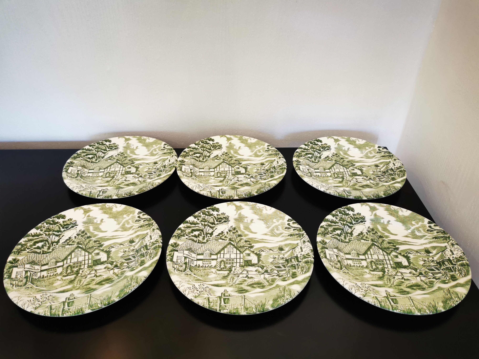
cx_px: 240
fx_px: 374
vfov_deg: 51.4
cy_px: 180
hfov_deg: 65.3
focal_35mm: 27
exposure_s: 1/100
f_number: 1.8
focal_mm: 5.58
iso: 200
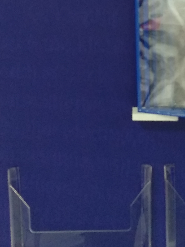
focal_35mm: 73
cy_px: 49
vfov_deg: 26.2
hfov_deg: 20.1
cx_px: 129
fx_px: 520
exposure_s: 1/25
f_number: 2.2
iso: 800
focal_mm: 3.82
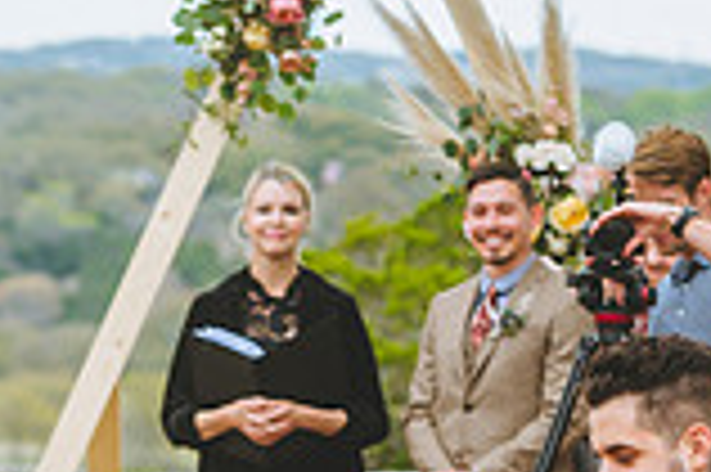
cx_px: -184
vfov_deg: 3.0
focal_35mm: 455
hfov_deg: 4.5
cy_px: 641
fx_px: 8977
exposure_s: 1/320
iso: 500
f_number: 2.8
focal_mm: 102
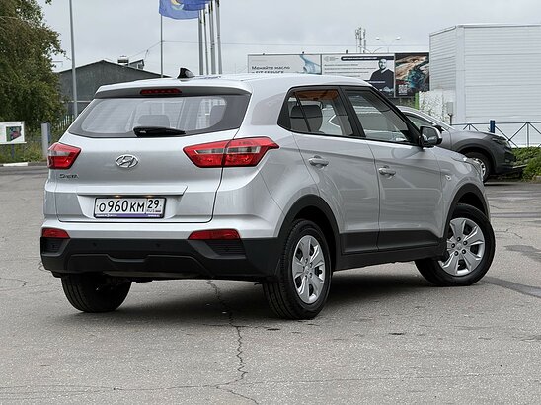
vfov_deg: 12.3
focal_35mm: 120
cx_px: 270
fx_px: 1874
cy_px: 202
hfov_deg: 16.4
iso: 64
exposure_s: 1/428
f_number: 2.8
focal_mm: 15.66
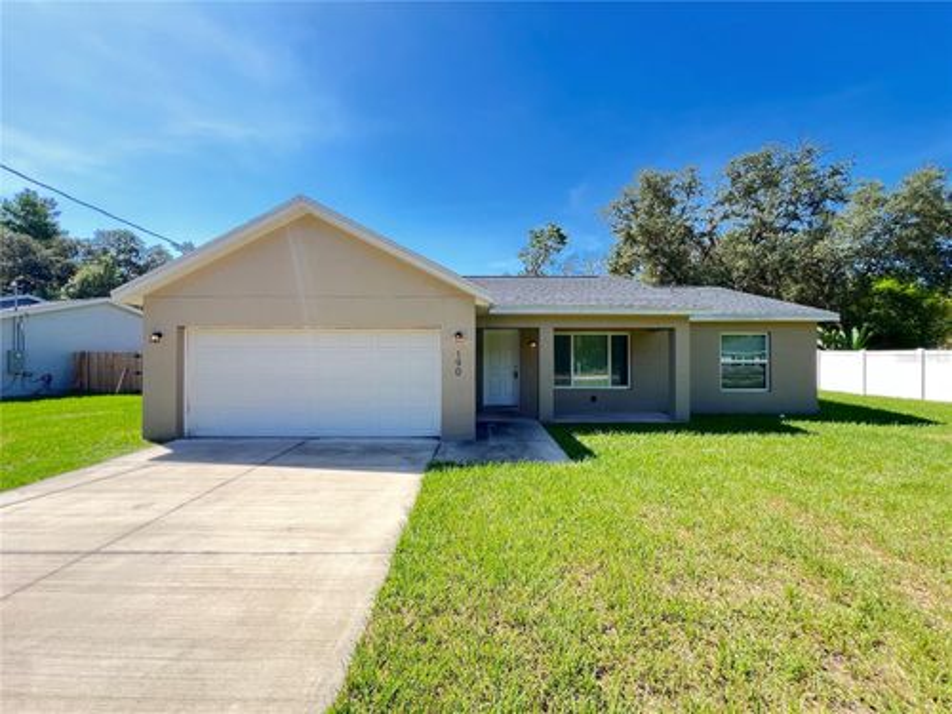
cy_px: 357
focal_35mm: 13
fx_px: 358
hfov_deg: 106.2
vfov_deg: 89.9
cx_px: 476
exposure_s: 1/204
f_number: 1.8
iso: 32
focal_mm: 1.57
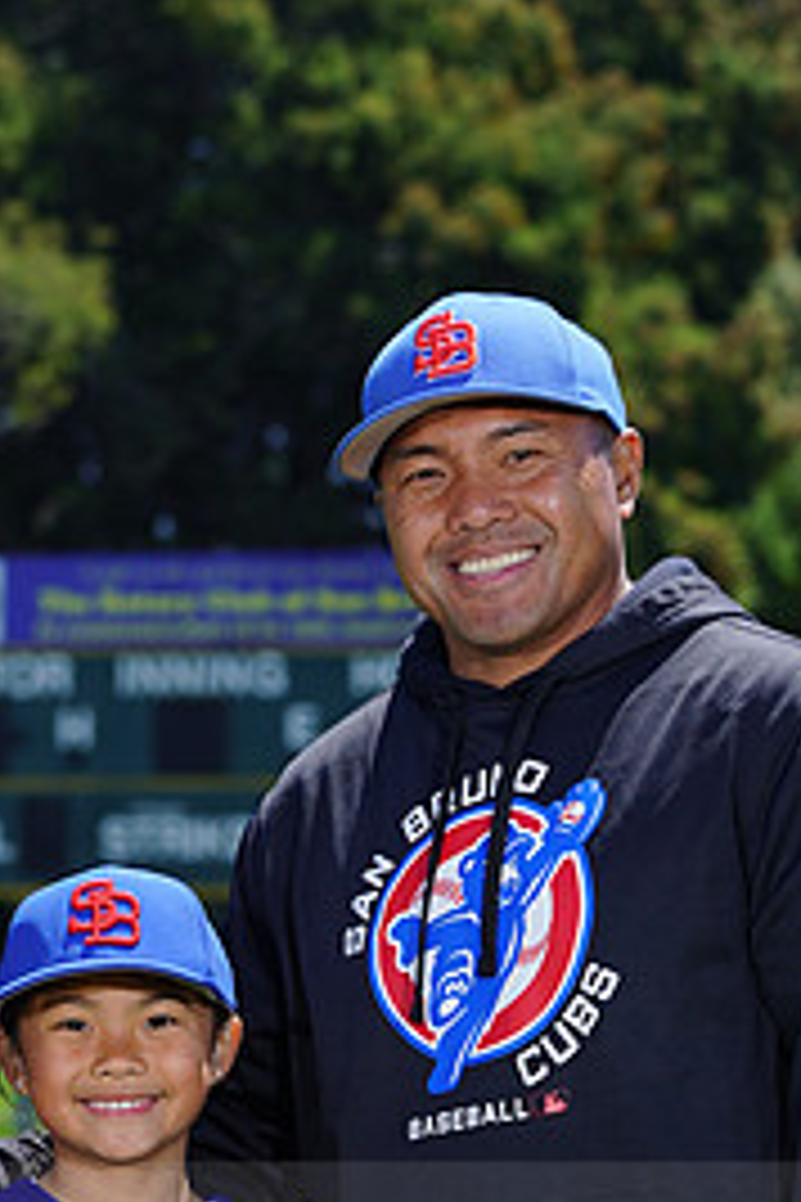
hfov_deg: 4.6
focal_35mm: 298
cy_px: 1225
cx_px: 115
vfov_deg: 6.9
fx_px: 9945
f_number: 8
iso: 100
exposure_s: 1/250
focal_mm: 137
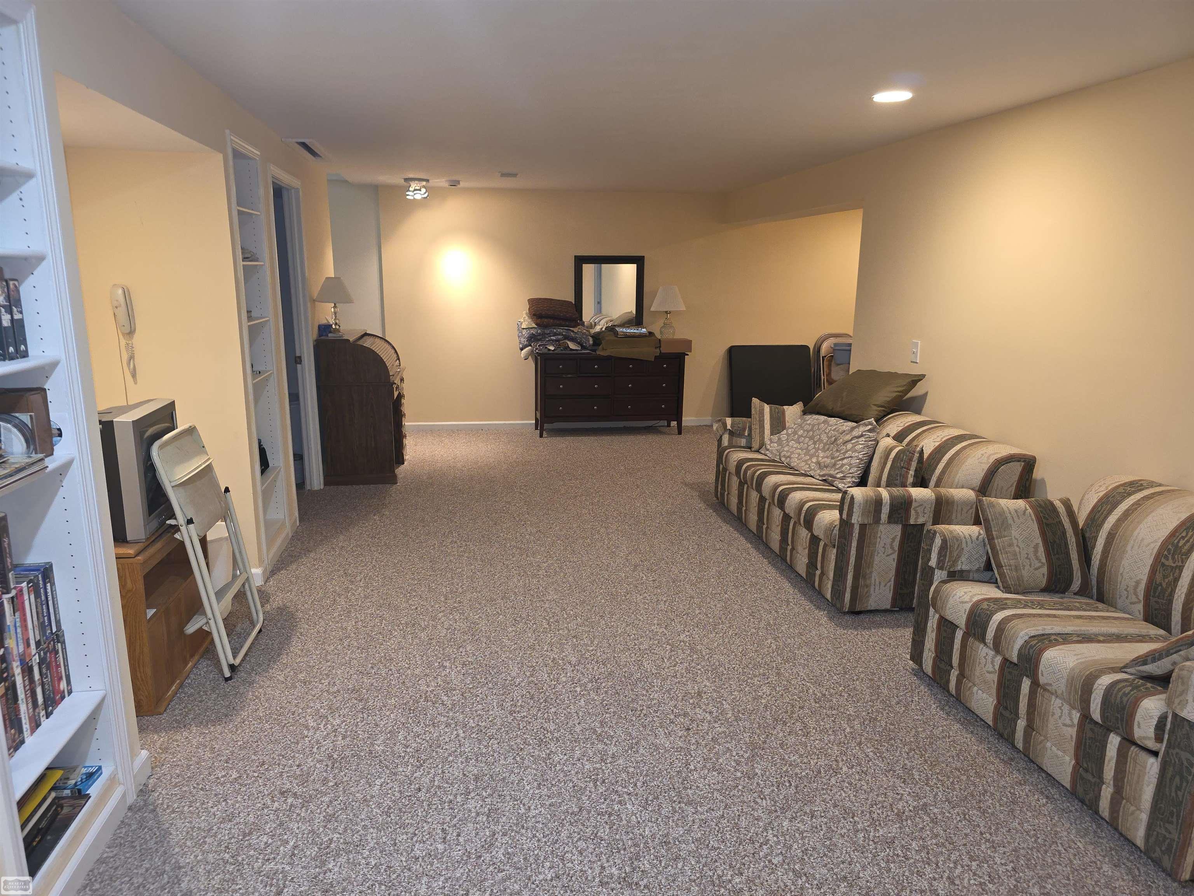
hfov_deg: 73.9
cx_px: 597
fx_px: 793
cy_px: 448
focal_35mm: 23
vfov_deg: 58.9
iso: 125
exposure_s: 1/24
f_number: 1.7
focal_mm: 6.3
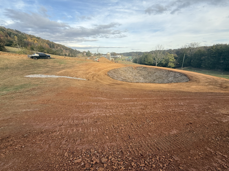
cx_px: 114
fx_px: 93
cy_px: 86
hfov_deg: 102.1
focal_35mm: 14
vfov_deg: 85.7
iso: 64
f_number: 2.2
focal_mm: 2.22
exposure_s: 1/535
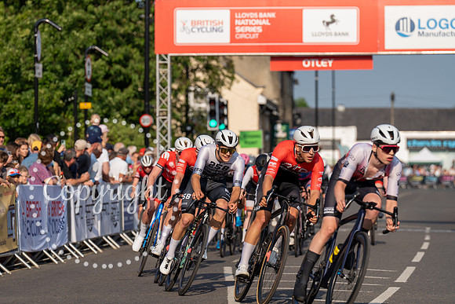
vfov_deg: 7.1
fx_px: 2452
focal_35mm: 194
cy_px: 152
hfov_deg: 10.6
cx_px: 228
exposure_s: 1/1000
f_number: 4.5
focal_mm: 194
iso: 160
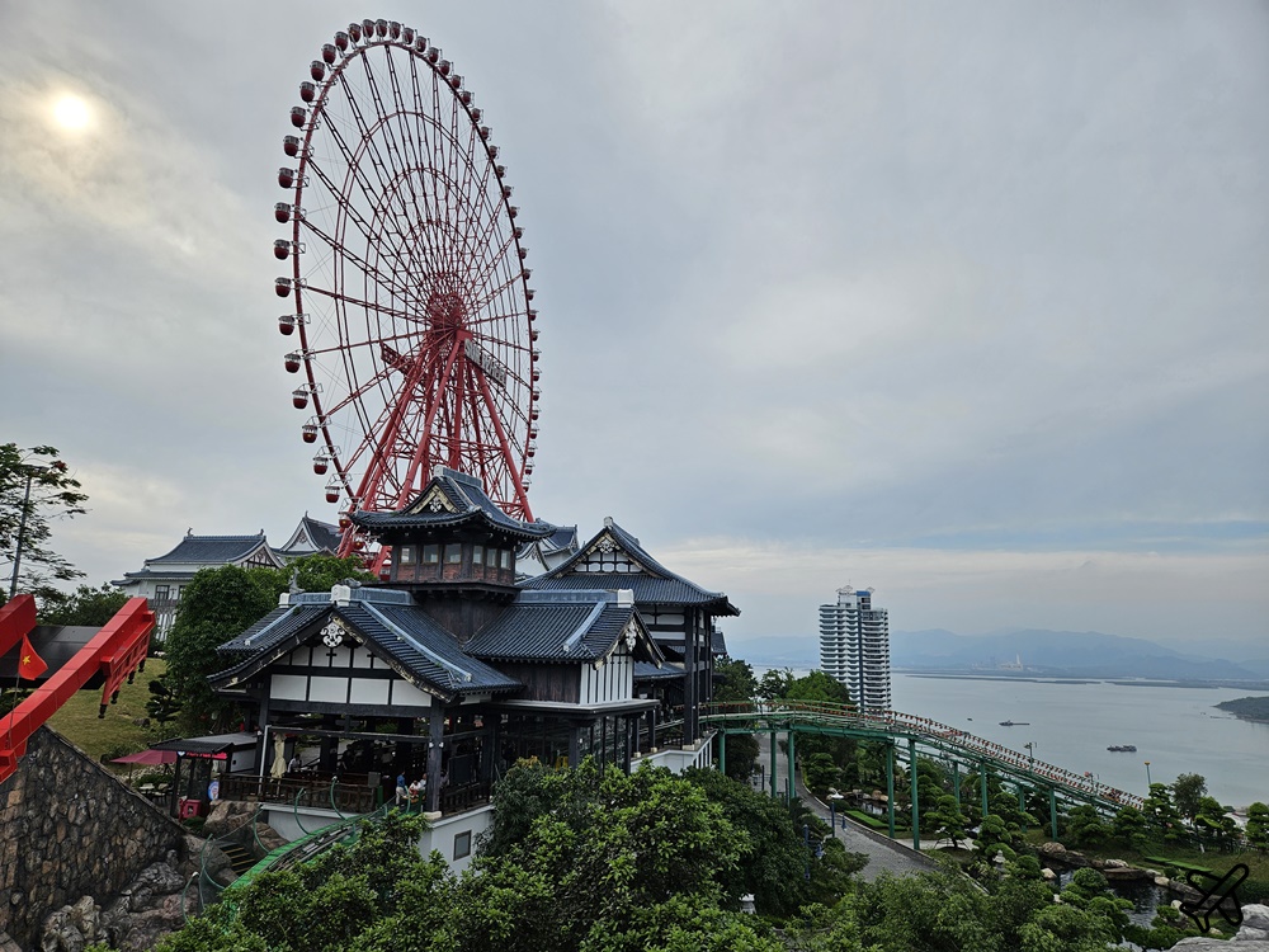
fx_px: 843
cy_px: 476
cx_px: 634
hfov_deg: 73.9
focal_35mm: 23
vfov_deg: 58.9
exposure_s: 1/1258
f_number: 1.8
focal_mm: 5.4
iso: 25
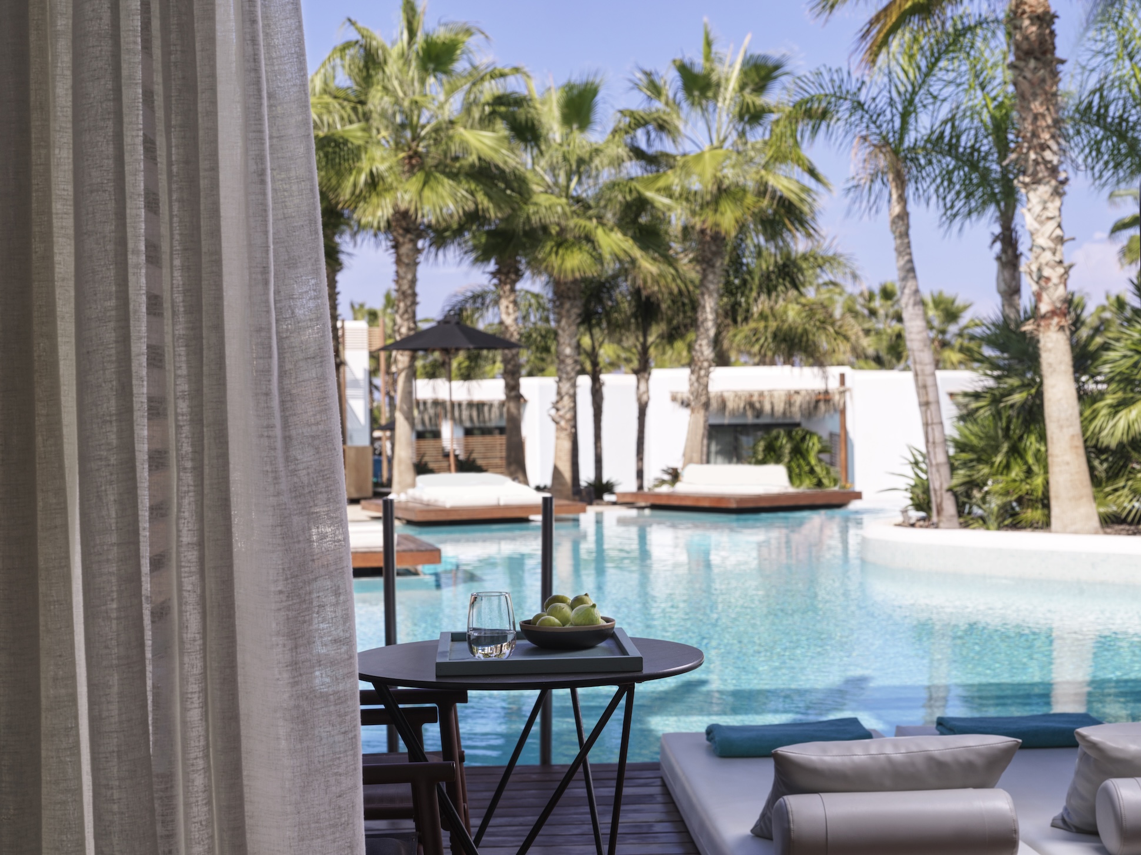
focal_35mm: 55
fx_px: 1812
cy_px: 428
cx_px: 570
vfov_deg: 26.5
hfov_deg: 34.9
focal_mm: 70
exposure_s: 1/350
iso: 200
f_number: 11
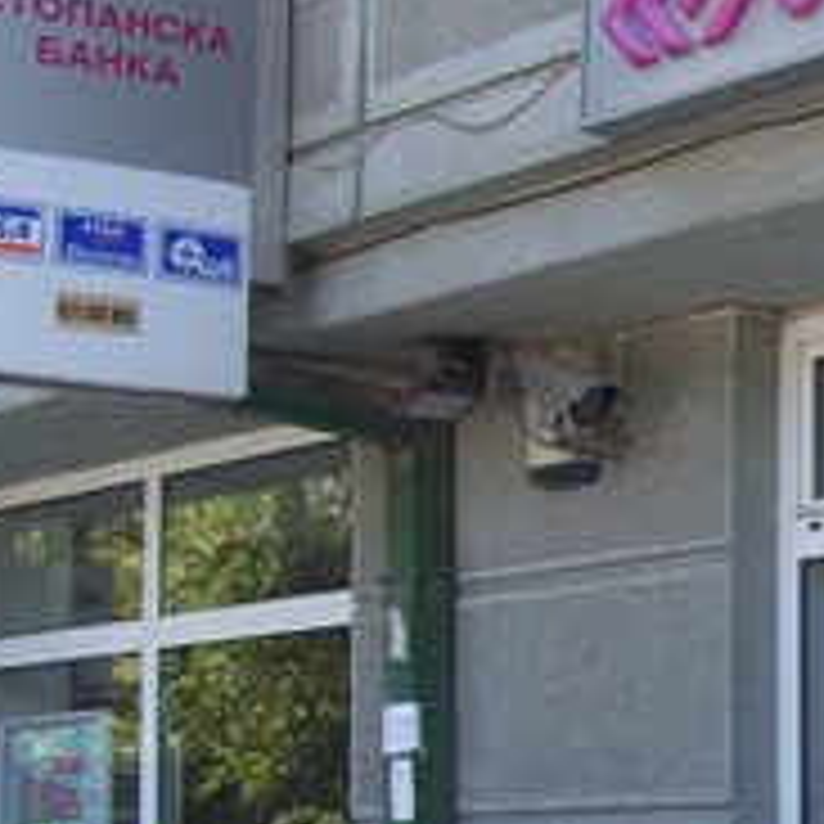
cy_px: 531
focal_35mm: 111
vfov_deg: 15.7
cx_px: 1193
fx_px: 2989
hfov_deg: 14.7
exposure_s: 1/226
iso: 80
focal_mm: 6
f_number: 2.7
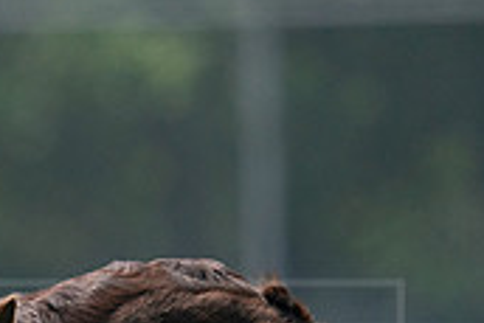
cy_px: 420
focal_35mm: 1763
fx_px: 23722
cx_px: -59
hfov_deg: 1.2
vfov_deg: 0.8
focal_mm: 524
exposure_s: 1/4000
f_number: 6.3
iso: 1600
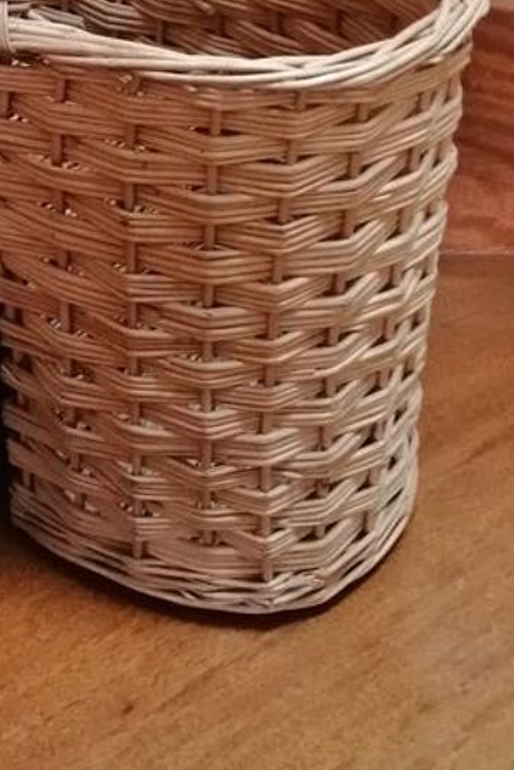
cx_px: 125
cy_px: -41
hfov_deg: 20.2
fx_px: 1434
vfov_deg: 27.9
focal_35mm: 67
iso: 320
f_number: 1.8
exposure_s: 1/24
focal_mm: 3.64
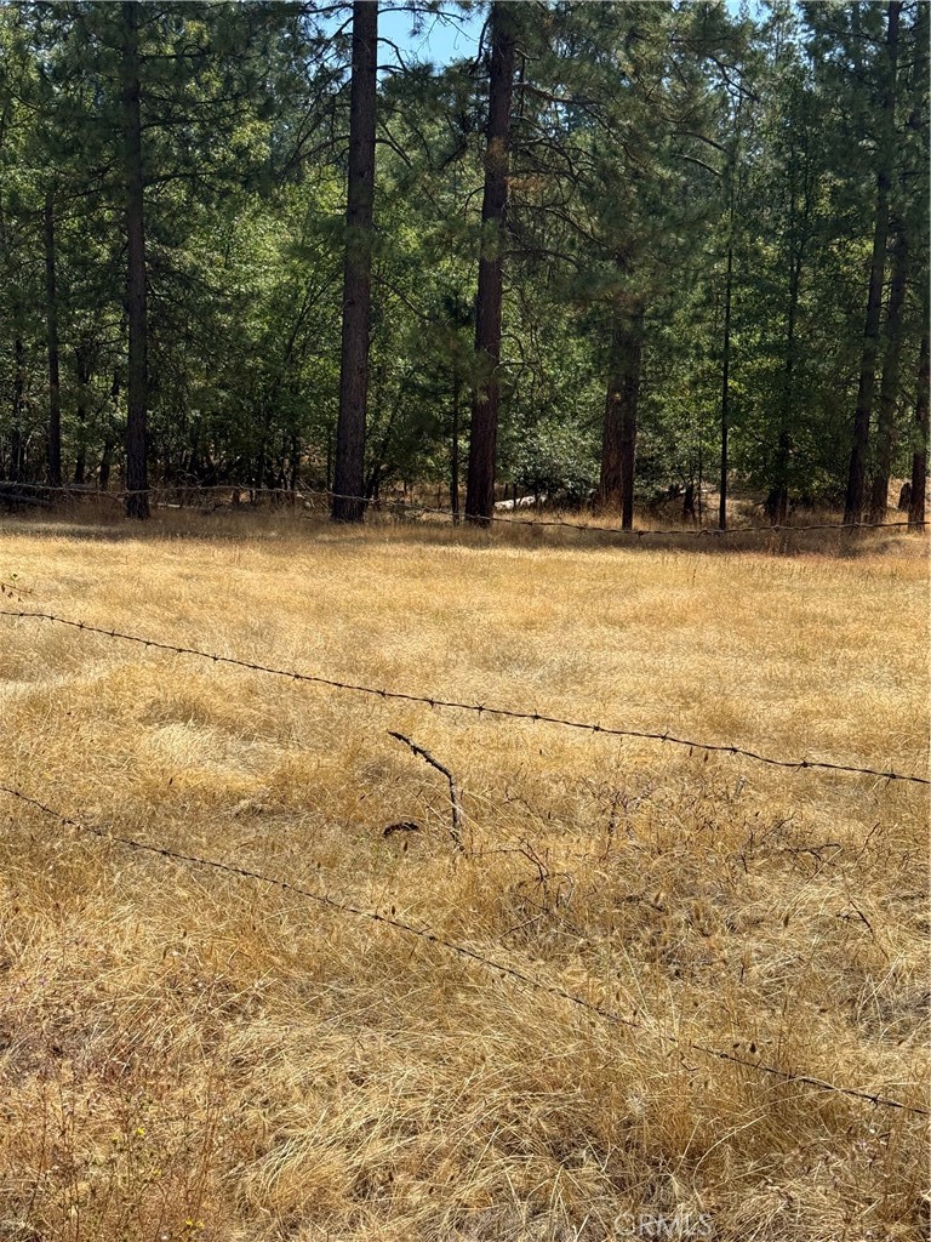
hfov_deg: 30.3
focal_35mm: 48
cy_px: 621
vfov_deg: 39.7
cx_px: 466
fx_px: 1721
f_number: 1.78
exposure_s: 1/6024
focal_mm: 6.76
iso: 100
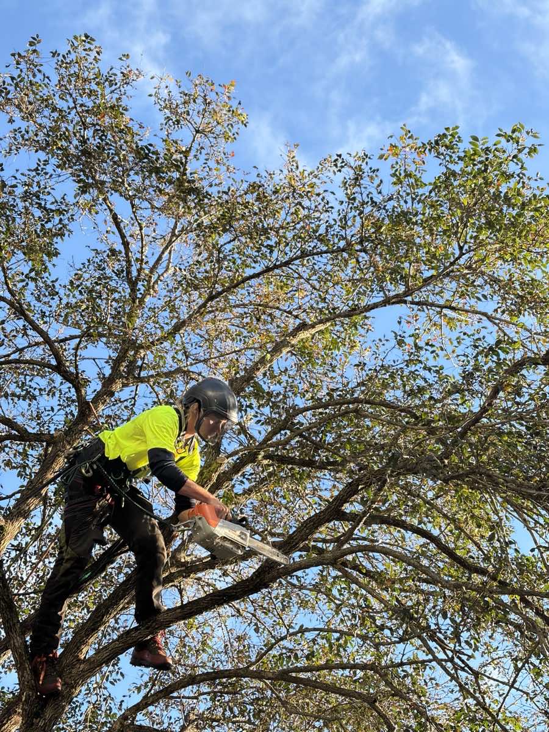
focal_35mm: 52
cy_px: 366
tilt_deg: +50.8
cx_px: 274
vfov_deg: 36.8
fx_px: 1100
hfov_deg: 28.0
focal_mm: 5.96
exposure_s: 1/596
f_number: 1.6
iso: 32
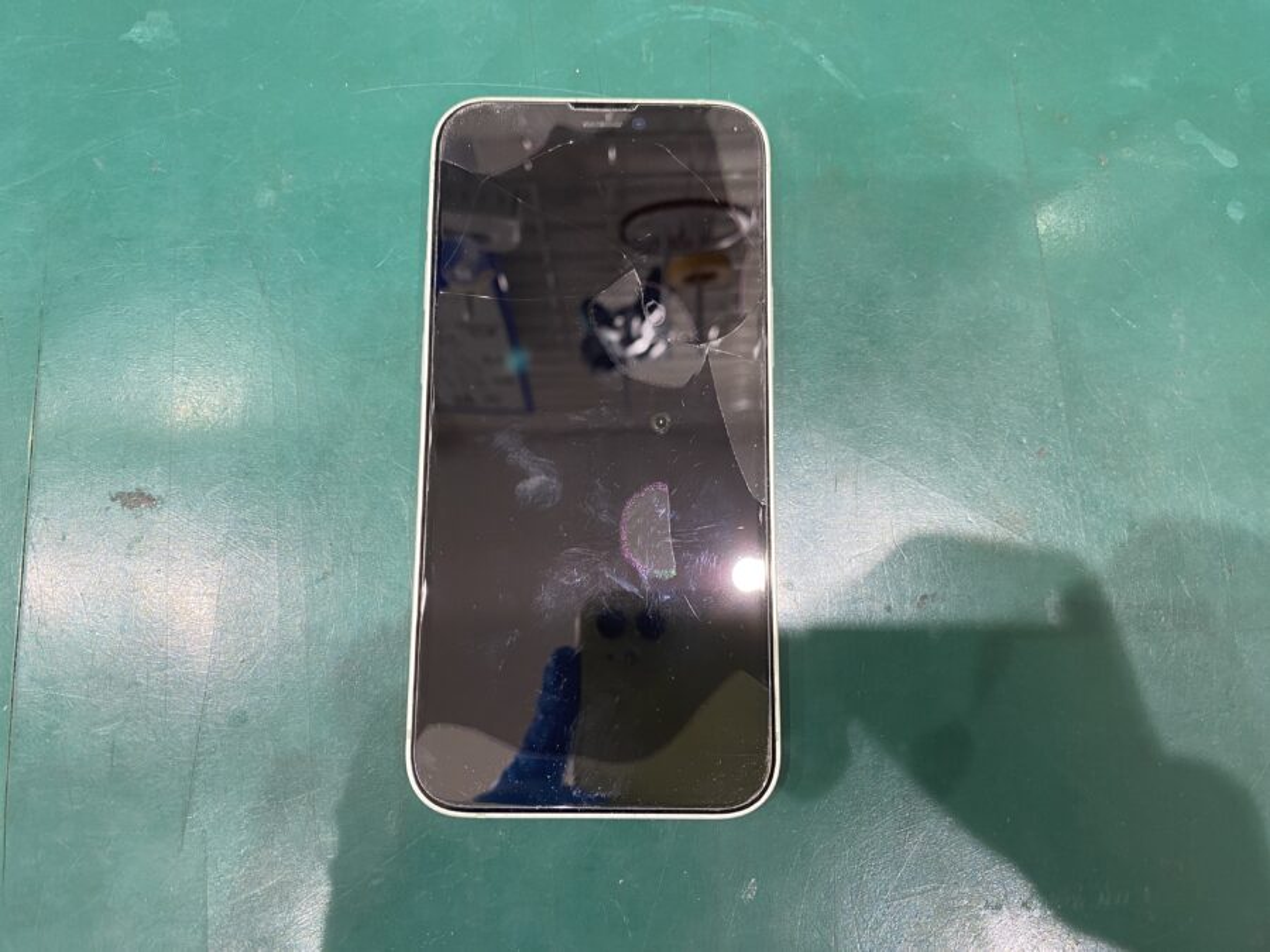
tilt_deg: -81.4
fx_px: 954
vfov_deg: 53.1
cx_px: 635
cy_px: 476
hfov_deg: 67.3
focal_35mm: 26
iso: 100
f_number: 1.8
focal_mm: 4.25
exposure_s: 1/50
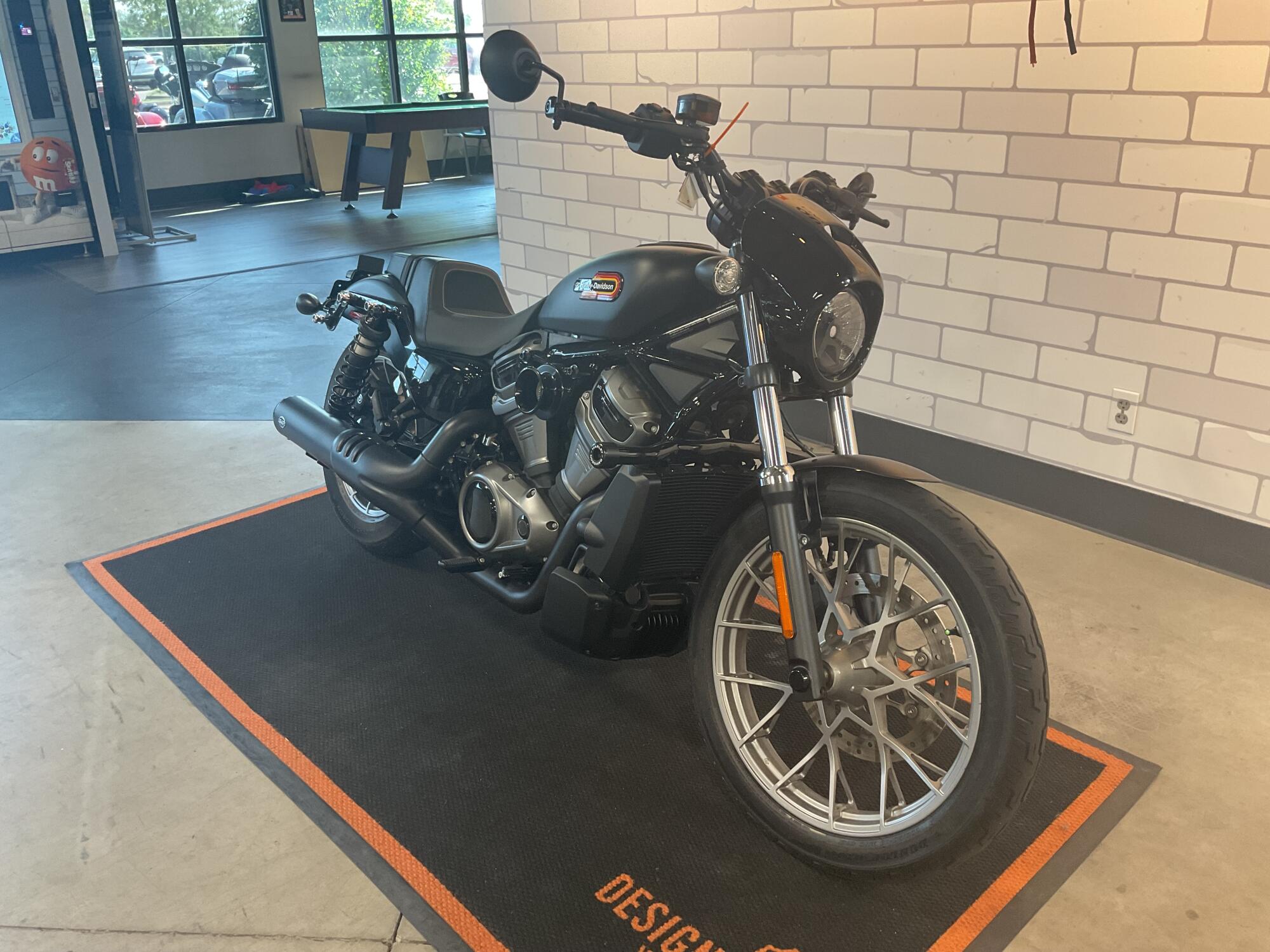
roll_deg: +2.3
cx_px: 635
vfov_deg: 48.2
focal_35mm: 29
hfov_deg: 61.7
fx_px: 1064
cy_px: 476
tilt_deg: -23.5
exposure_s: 1/50
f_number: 1.8
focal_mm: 3
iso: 64
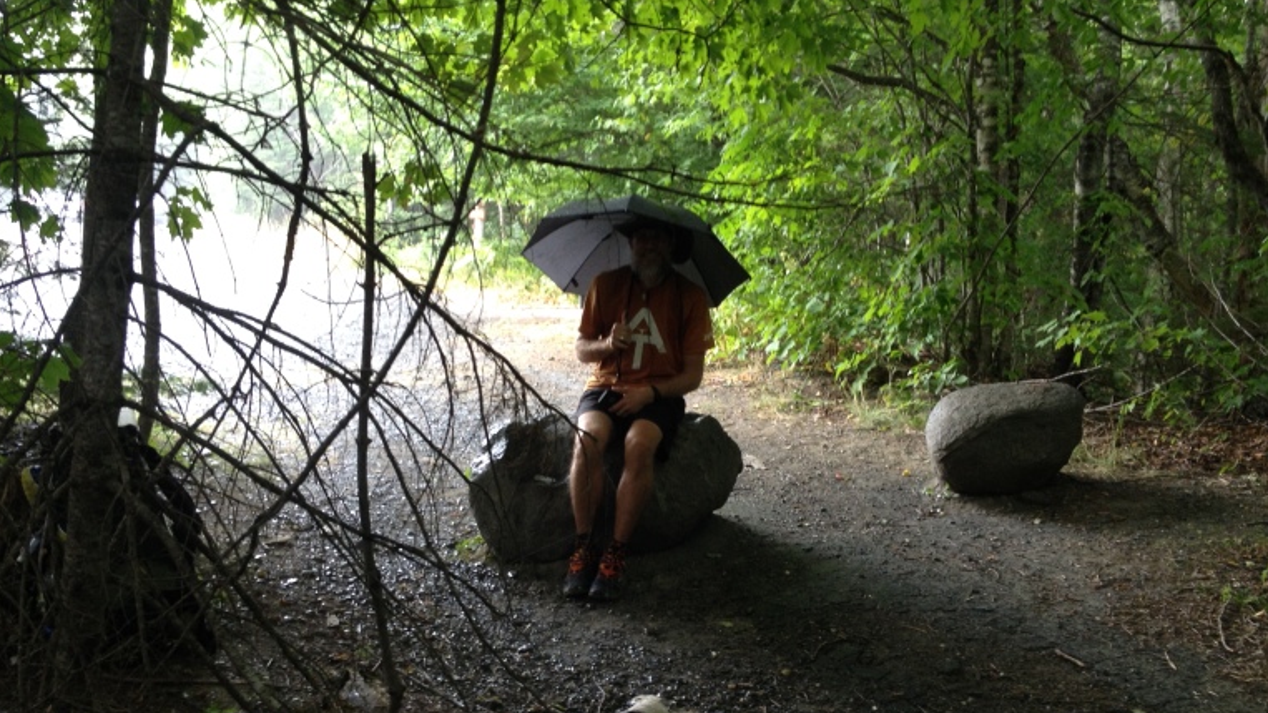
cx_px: 632
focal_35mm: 40
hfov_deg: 50.5
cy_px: 434
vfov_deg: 29.6
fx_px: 1345
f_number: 2.4
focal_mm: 4.28
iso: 80
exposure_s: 1/20
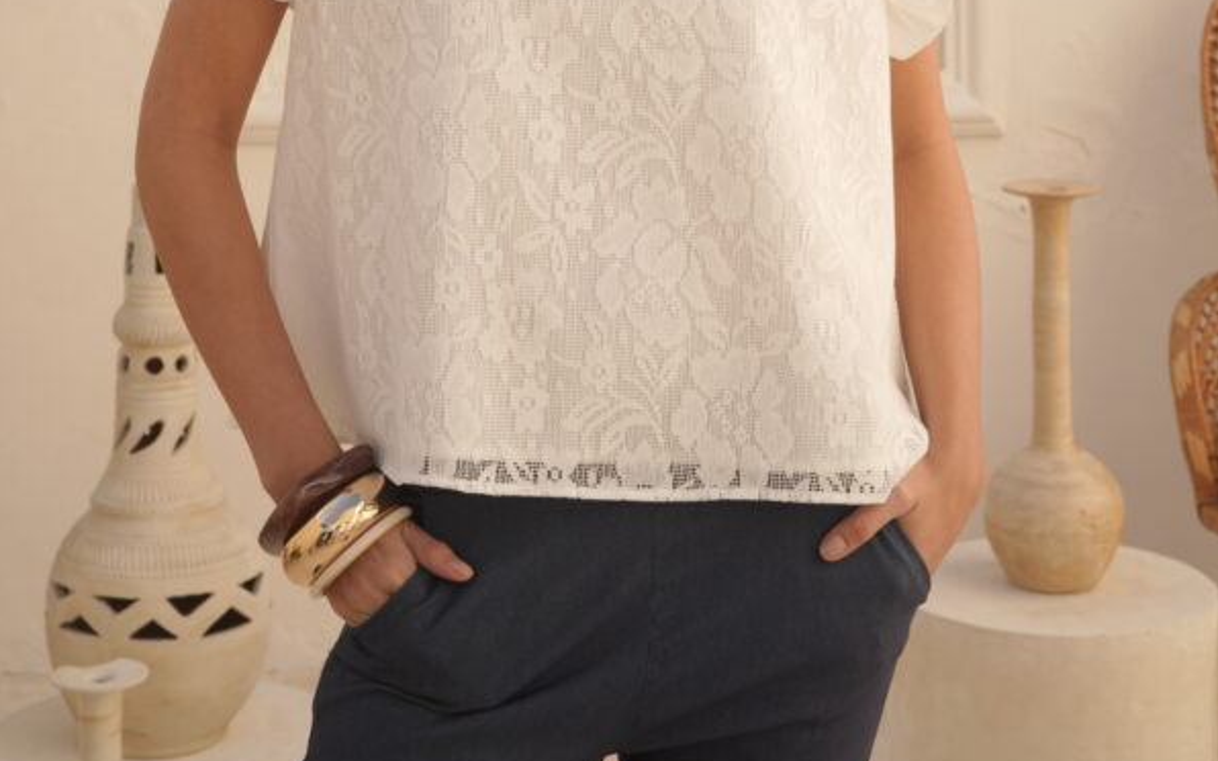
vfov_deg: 16.5
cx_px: 607
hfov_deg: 26.8
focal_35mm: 77
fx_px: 2555
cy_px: -55
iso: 200
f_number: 9
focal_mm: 50
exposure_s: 1/125
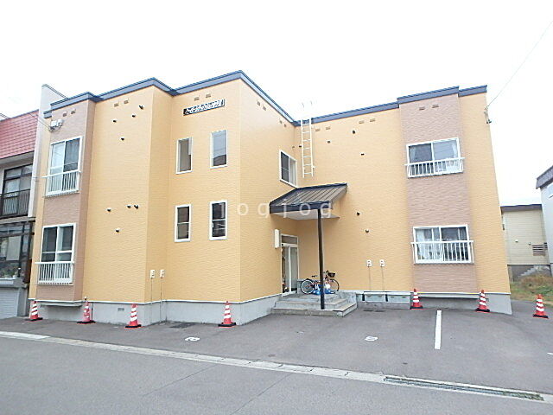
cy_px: 208
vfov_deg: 63.4
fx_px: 335
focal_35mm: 21
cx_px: 276
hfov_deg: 79.0
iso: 400
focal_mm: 3.7
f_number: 3.5
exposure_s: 1/30
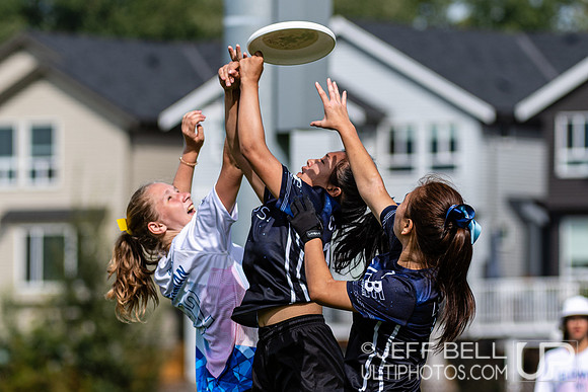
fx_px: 7583
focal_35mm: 464
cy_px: 249
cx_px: 315
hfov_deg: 4.4
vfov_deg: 3.0
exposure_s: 1/1000
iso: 100
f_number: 4
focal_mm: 200
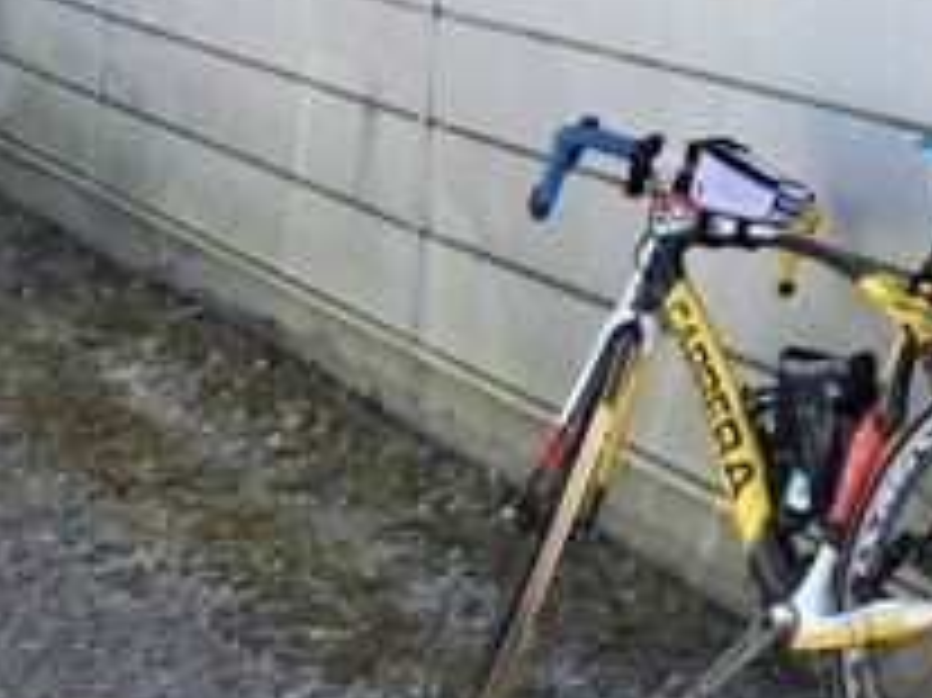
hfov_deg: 15.6
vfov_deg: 12.4
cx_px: 1571
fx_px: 3014
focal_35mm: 112
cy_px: -414
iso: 25
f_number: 2.2
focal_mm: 4.15
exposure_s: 1/1115
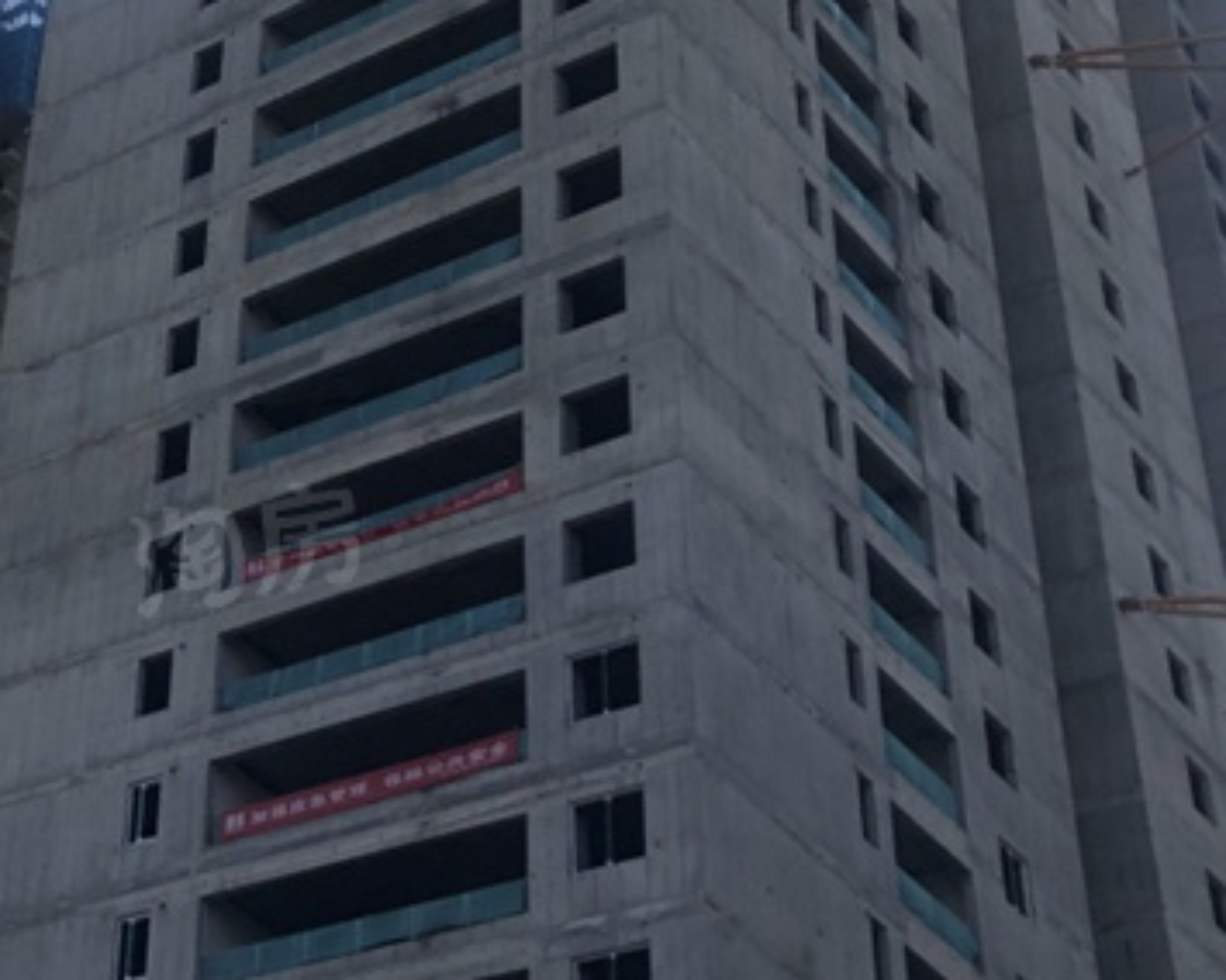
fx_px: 2794
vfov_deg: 19.7
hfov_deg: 23.0
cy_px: 197
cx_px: -183
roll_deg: -11.4
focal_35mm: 77
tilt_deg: +38.0
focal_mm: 3.99
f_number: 1.8
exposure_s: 1/3003
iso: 25
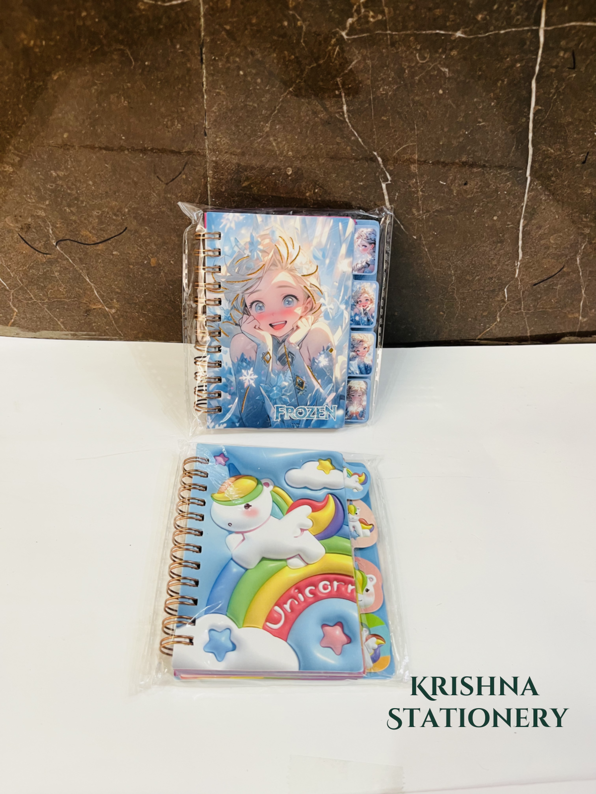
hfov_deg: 53.1
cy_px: 397
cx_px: 298
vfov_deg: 67.3
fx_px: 597
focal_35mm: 26
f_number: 1.6
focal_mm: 5.1
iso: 100
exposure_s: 1/50
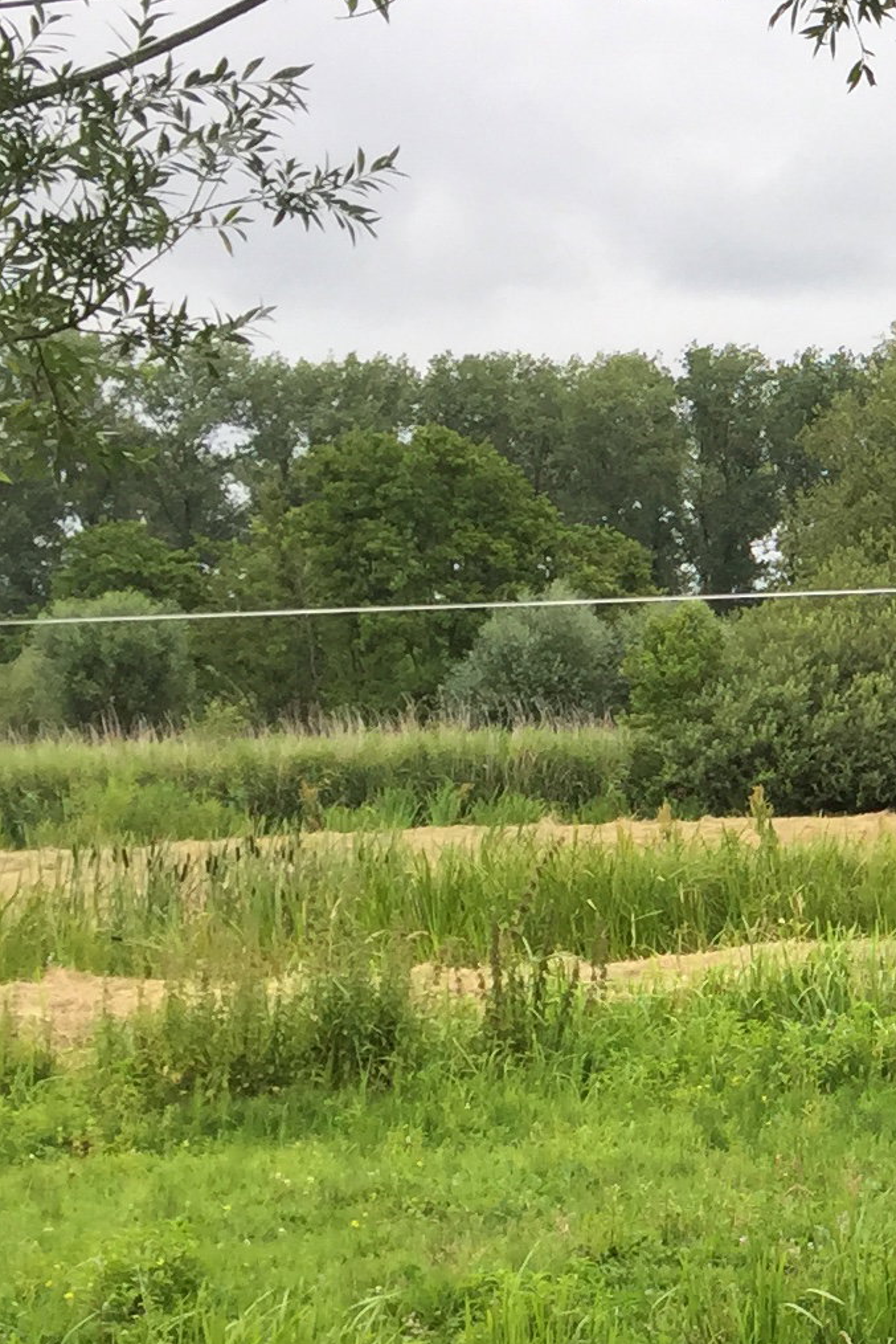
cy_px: 818
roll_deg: +1.6
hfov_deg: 12.3
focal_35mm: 97
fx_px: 3620
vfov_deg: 21.0
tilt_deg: -3.4
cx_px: 1841
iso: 32
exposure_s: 1/501
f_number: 2.2
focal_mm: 4.15
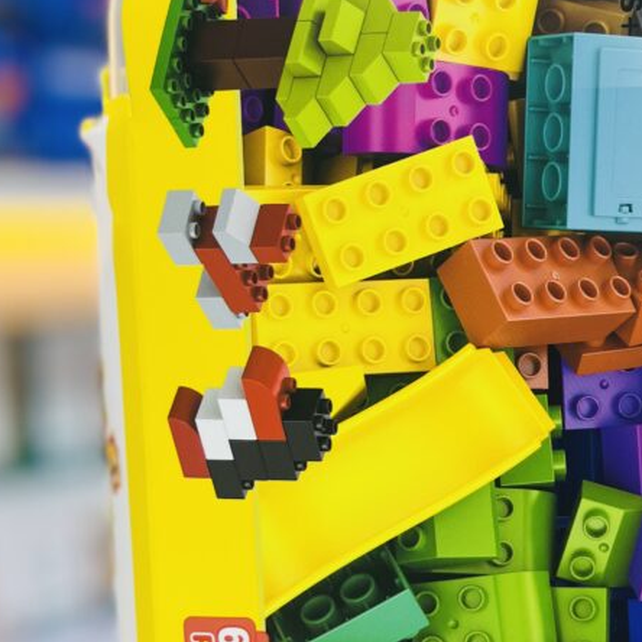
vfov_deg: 32.2
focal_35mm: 53
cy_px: 366
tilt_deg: -6.8
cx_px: 536
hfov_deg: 31.2
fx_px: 1112
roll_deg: +2.7
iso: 100
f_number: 1.6
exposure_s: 1/50
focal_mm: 5.1
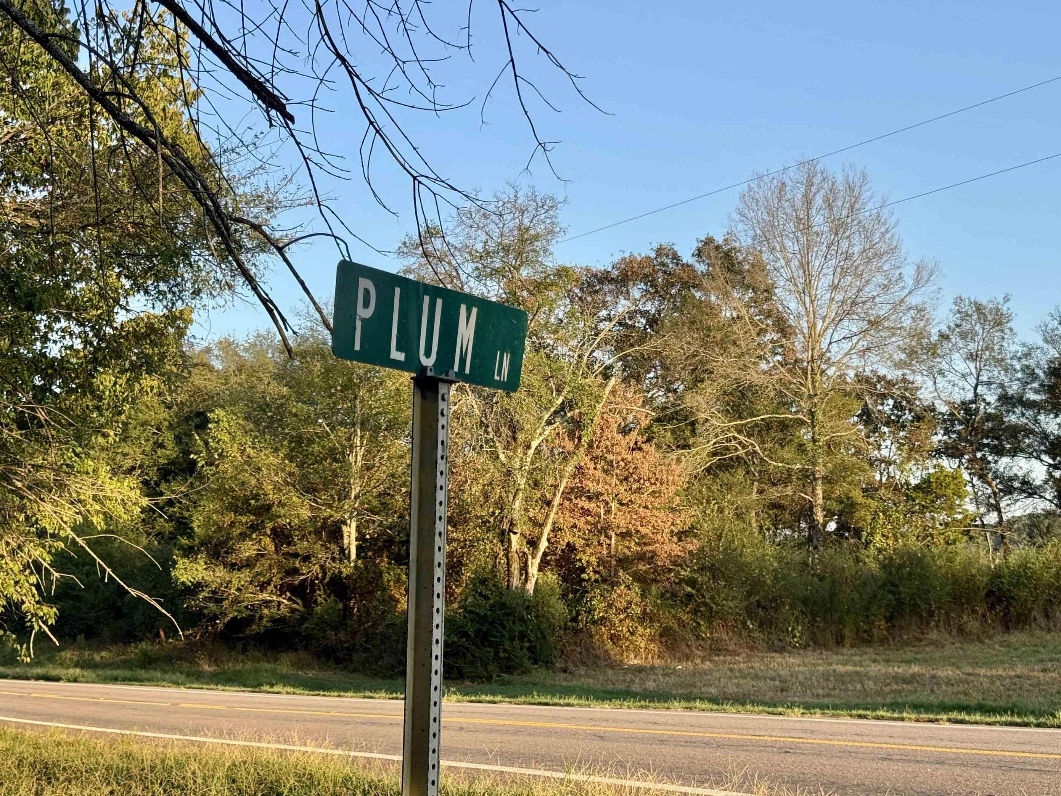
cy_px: 418
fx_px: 1625
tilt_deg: +5.5
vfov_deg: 27.5
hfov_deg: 36.2
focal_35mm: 53
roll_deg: +0.5
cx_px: 506
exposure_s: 1/1456
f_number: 1.78
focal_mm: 6.76
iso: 64
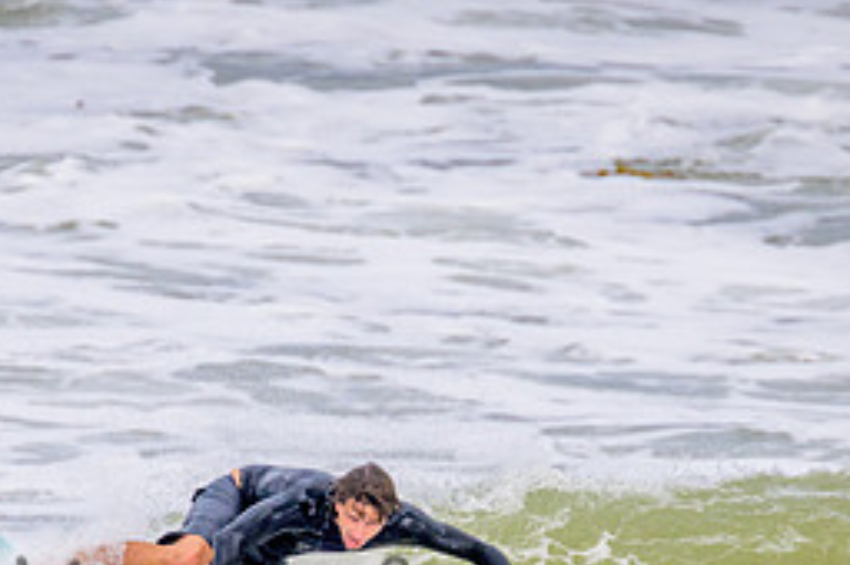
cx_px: 359
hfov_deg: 1.1
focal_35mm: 1816
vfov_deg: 0.8
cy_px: 580
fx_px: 42823
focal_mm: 800
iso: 720
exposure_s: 1/2000
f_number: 11
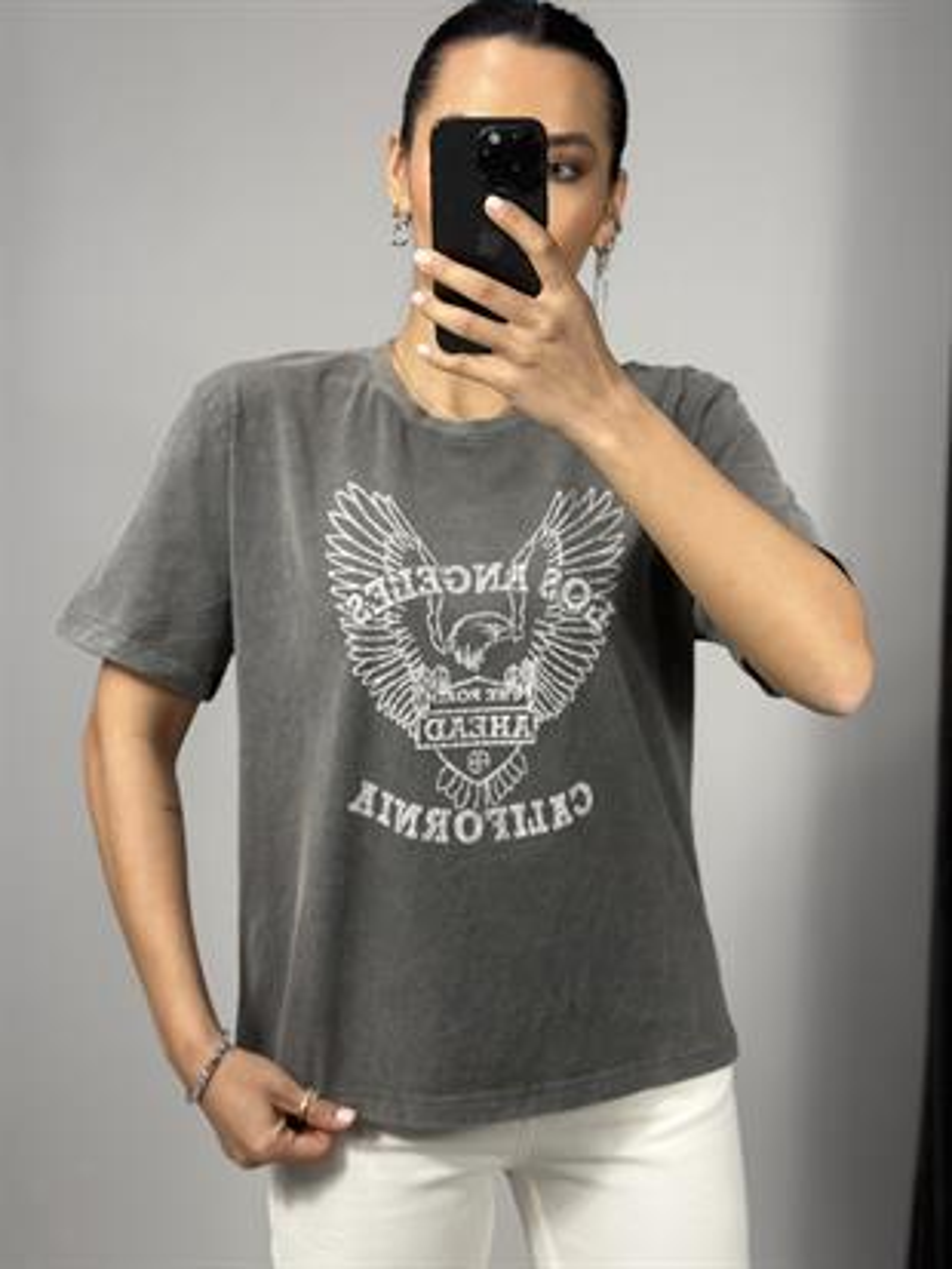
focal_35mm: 48
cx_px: 476
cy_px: 634
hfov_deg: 30.3
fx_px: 1759
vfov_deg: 39.6
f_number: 1.78
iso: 125
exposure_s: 1/100
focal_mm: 6.86
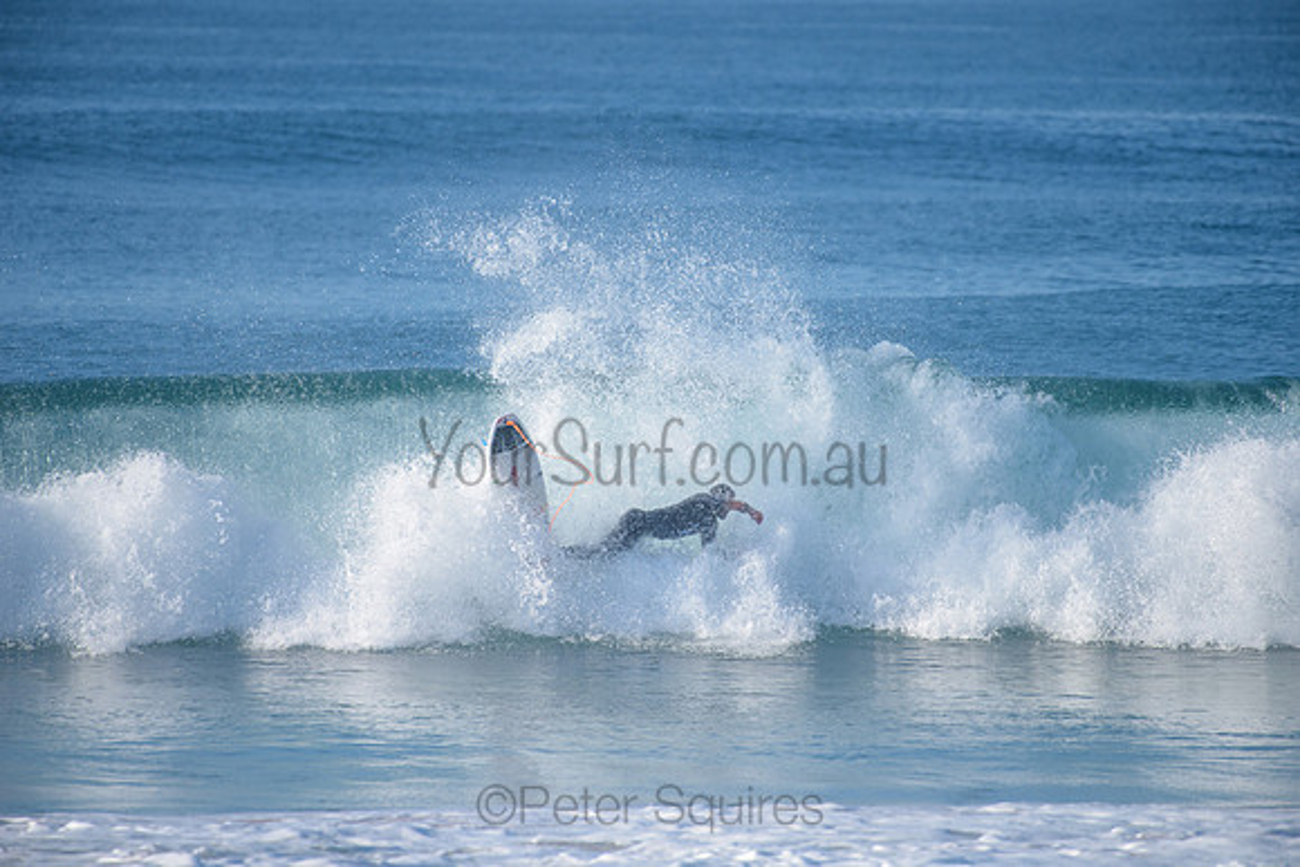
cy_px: 434
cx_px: 650
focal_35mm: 500
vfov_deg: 2.8
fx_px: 18059
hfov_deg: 4.1
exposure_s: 1/2000
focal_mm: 500
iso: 360
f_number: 5.6
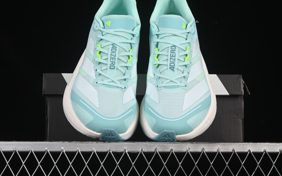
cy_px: 83
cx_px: 140
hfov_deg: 26.8
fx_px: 592
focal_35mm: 77
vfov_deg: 16.9
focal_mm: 50
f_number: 8
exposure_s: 1/80
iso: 160
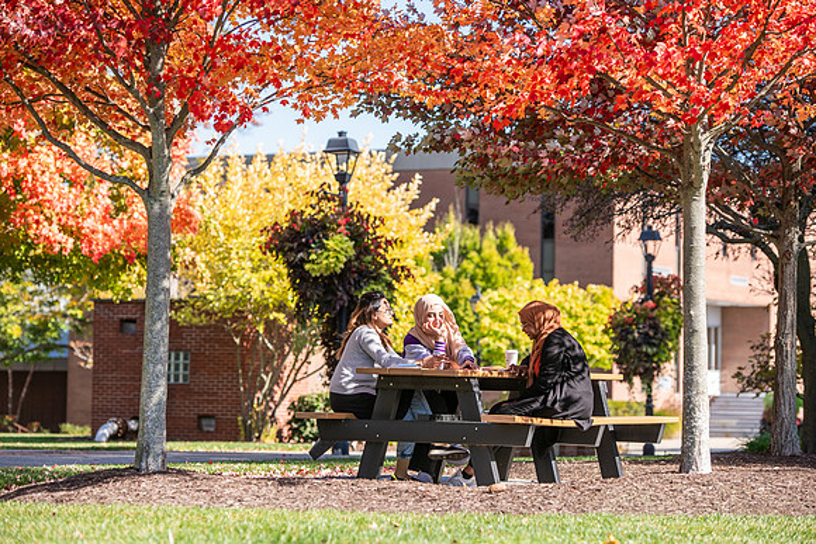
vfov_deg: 12.2
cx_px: 408
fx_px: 2539
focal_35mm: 112
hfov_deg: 18.3
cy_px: 272
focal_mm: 112
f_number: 4
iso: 160
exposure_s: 1/500
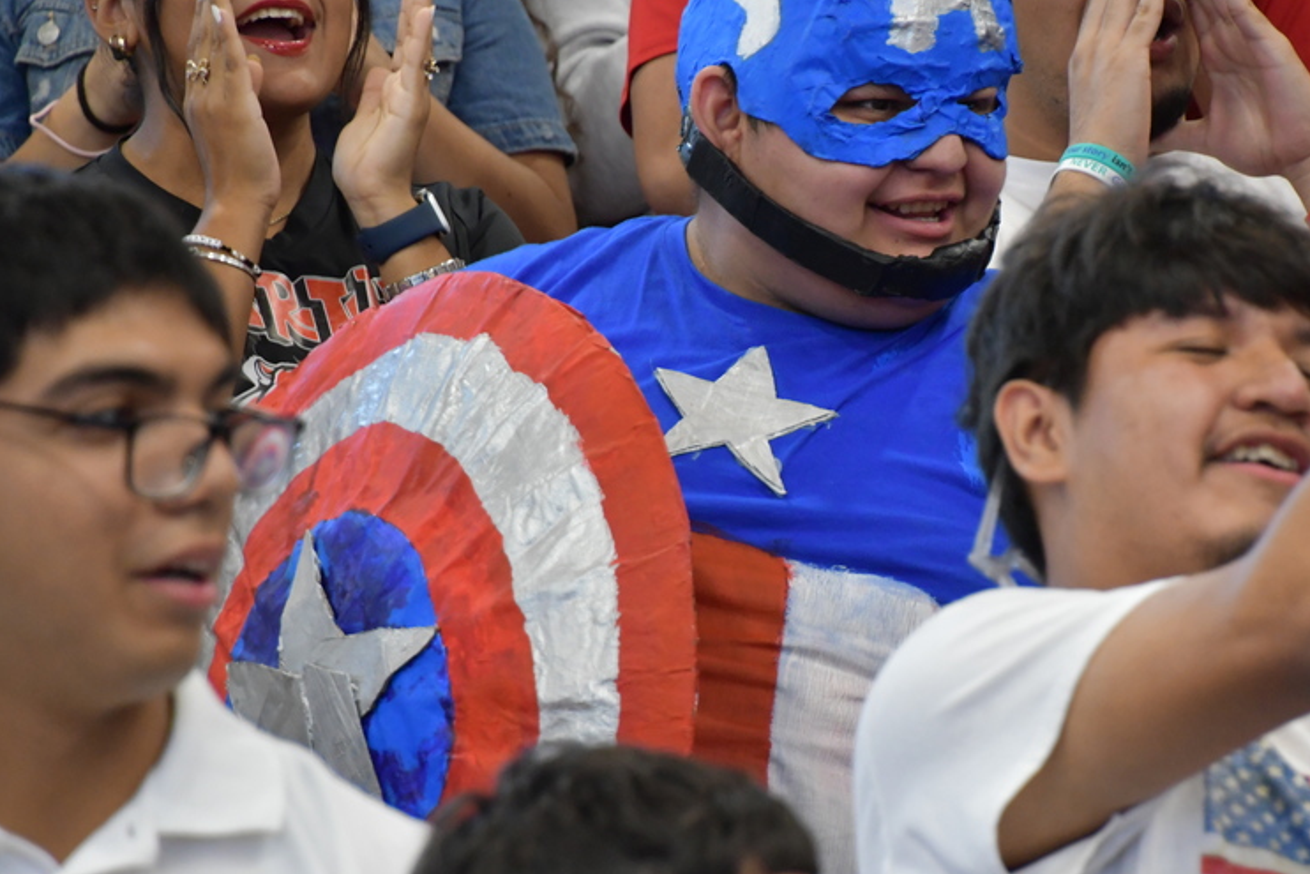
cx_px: 886
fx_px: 14667
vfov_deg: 3.4
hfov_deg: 5.1
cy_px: 478
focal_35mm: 403
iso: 2500
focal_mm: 195
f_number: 6.3
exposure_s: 1/160
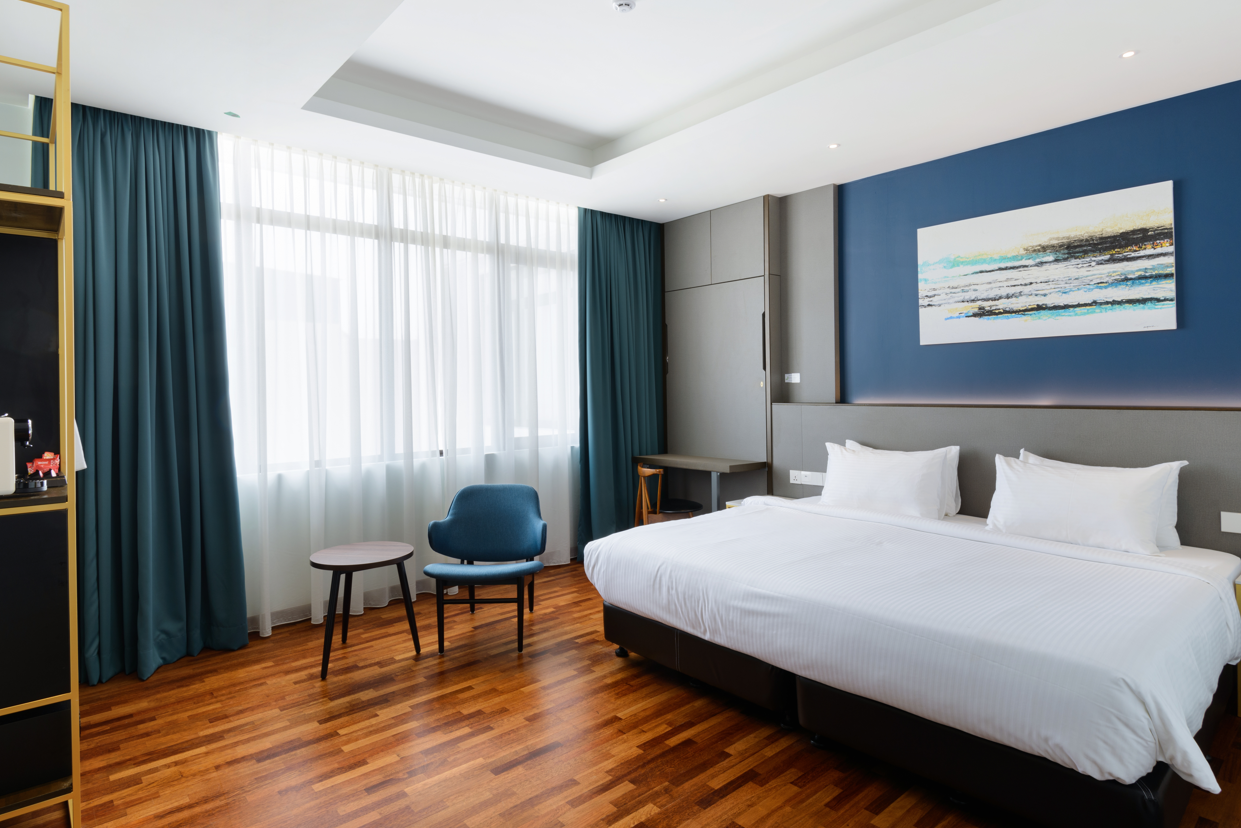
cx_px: 589
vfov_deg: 64.5
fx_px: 655
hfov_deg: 86.8
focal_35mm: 19
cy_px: 392
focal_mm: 16
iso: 200
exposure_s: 2
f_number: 11
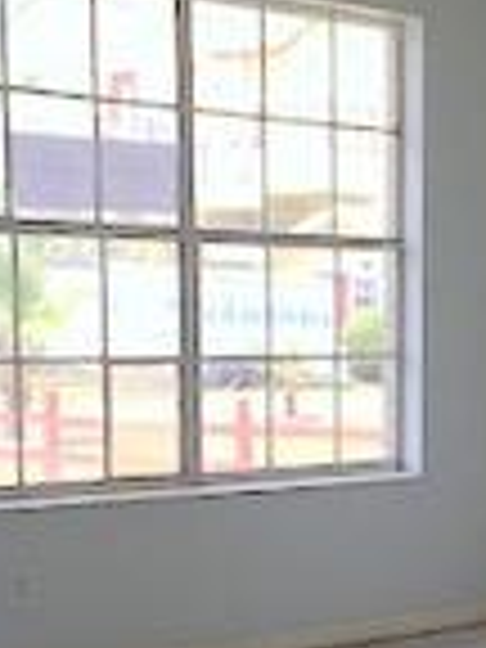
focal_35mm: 97
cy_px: 544
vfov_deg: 20.0
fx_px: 1816
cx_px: 567
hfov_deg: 14.8
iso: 32
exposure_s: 1/370
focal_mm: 4.15
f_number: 2.2
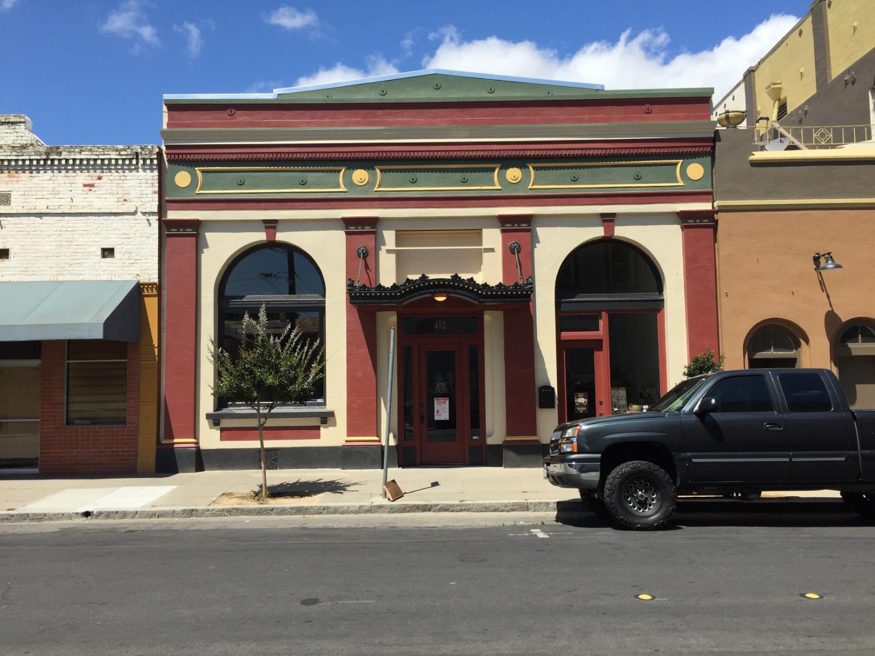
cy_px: 328
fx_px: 733
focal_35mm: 29
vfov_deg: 48.2
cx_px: 438
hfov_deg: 61.7
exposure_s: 1/2198
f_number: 2.2
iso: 32
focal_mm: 4.15
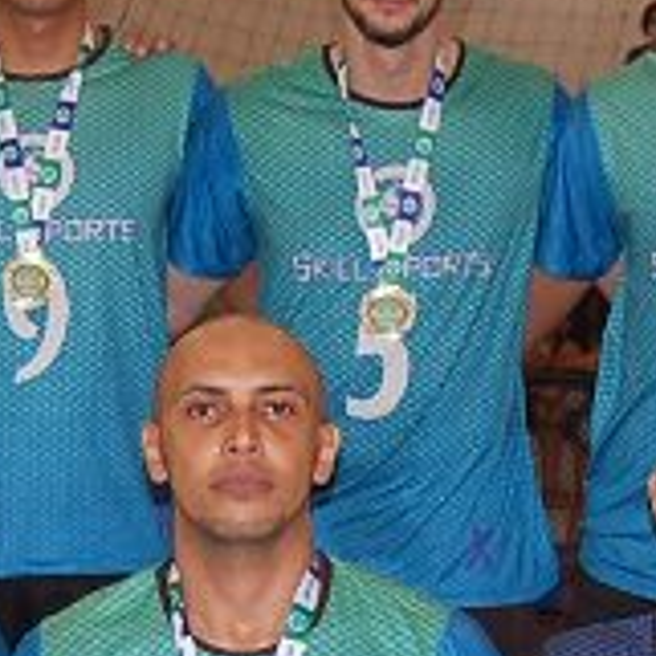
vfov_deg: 10.4
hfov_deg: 10.6
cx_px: 338
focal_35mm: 165
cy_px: 758
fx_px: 3538
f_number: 4.2
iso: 400
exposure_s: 1/60
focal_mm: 26
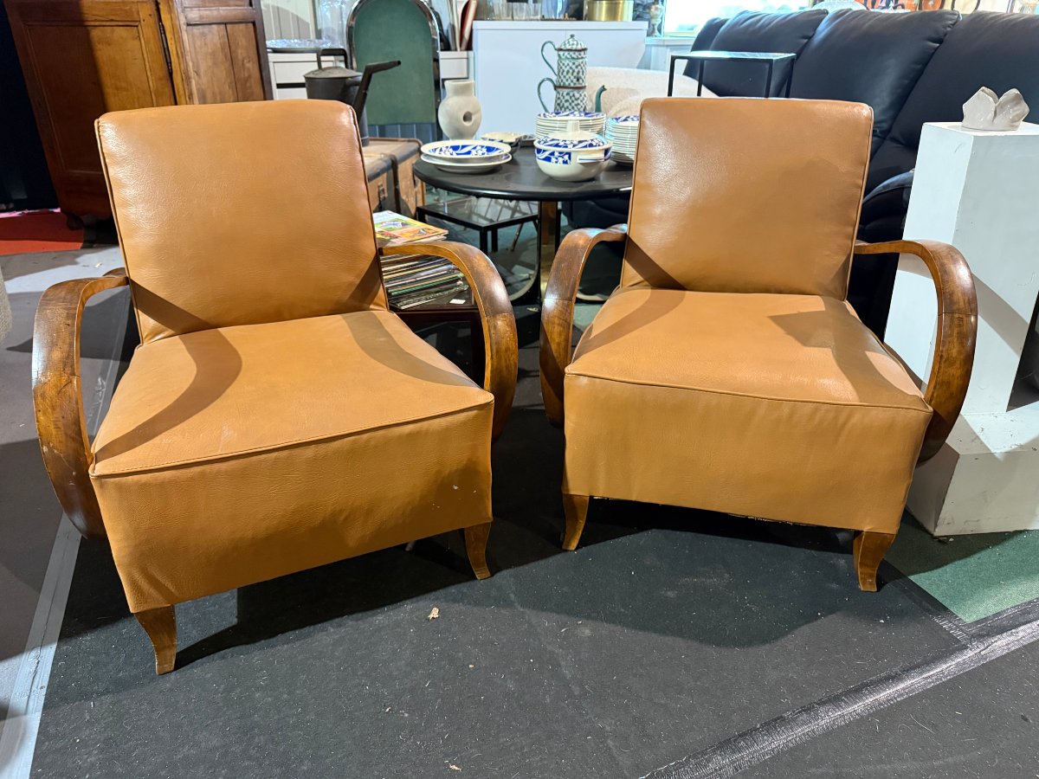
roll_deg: -1.5
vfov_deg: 56.8
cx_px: 520
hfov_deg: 71.6
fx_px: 720
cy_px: 390
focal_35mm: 24
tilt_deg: -27.3
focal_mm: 6.76
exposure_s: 1/33
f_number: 1.78
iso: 800
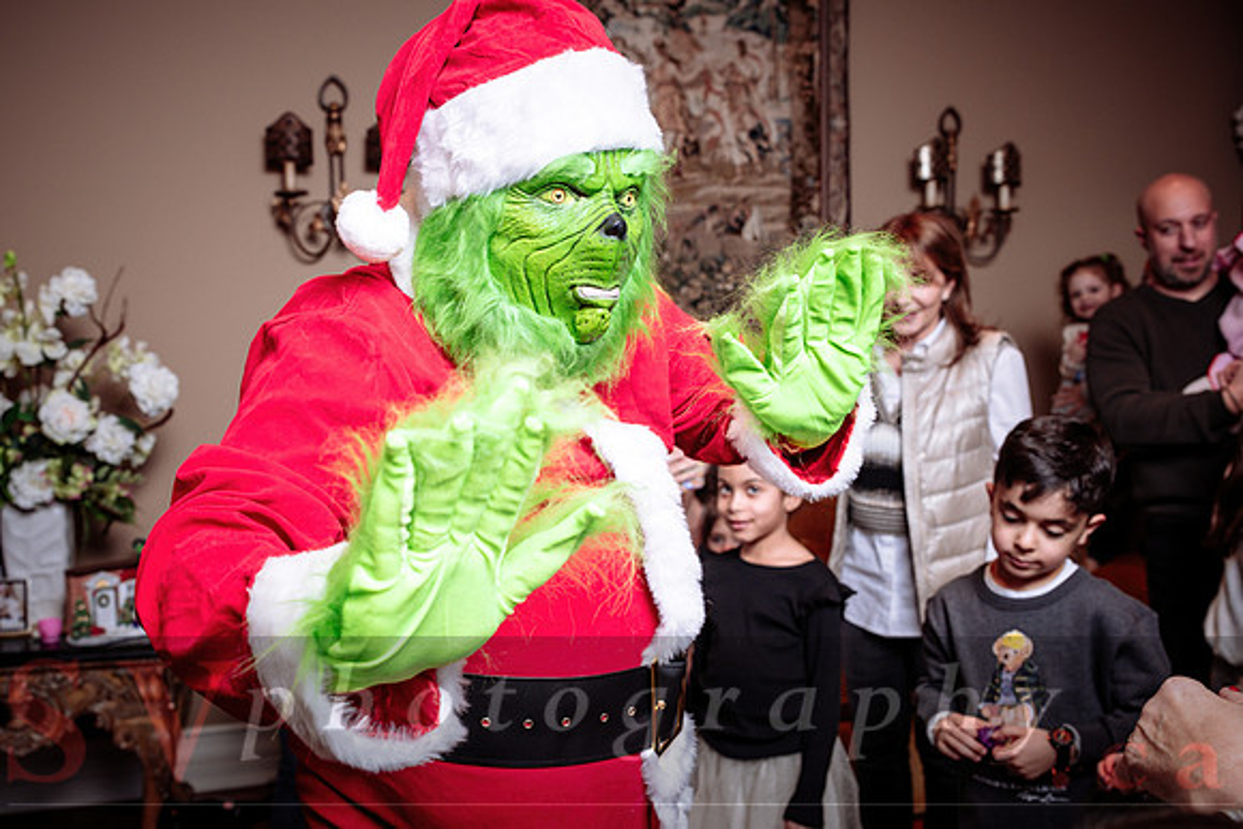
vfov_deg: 39.8
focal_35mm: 33
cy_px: 489
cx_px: 510
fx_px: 1140
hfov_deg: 56.9
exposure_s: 1/200
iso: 500
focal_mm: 28
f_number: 4.5
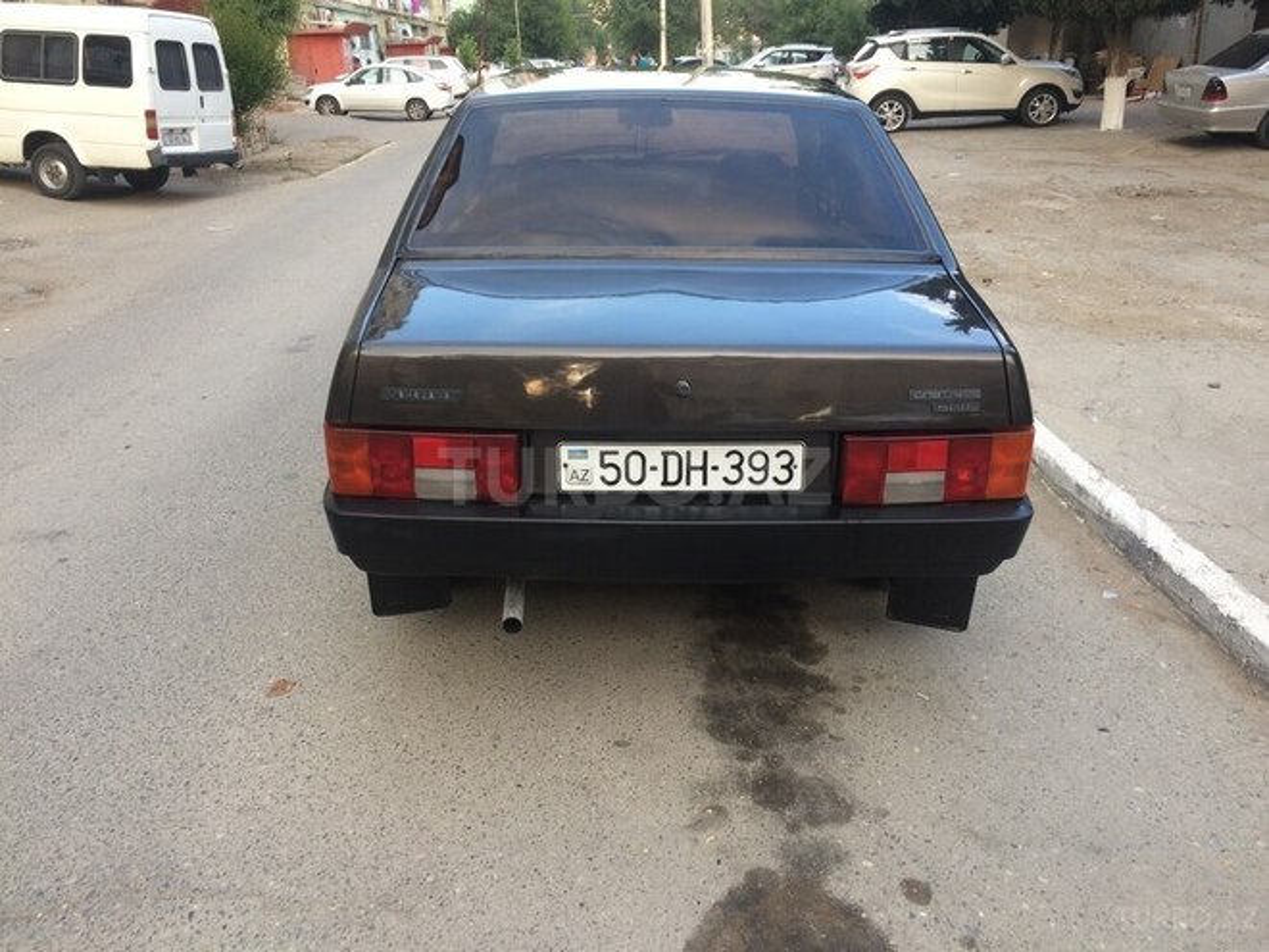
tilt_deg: -18.1
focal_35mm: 29
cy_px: 476
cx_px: 634
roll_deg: +2.4
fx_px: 1063
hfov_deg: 61.7
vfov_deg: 48.2
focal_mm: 4.15
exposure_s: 1/50
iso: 40
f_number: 2.2
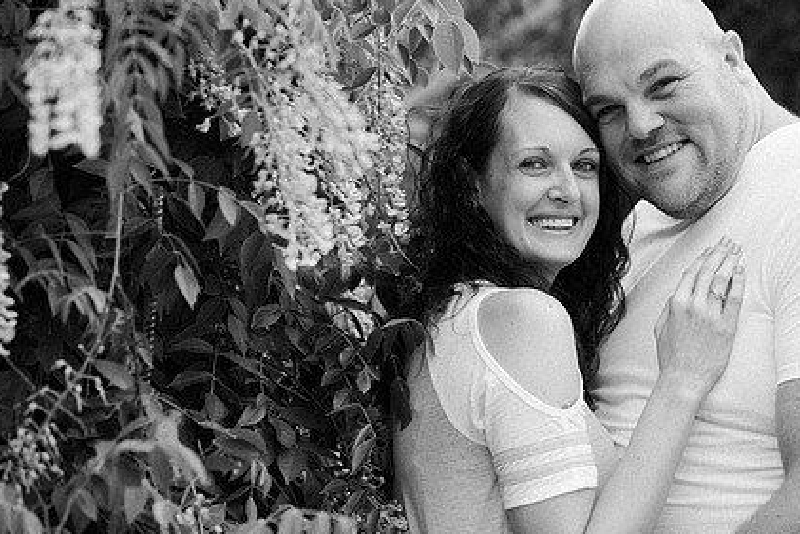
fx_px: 2601
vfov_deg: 11.7
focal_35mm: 117
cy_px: 202
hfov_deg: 17.4
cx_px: 524
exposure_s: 1/160
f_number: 2.8
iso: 320
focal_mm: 85
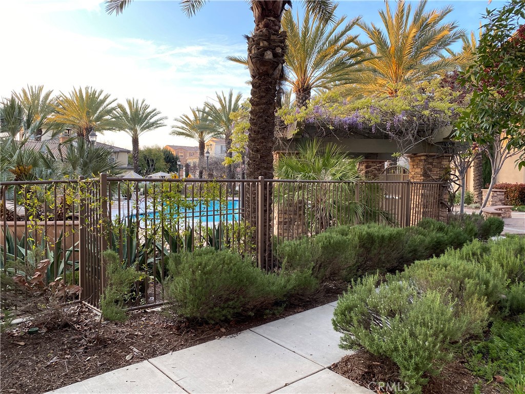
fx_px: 394
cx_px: 262
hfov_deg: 67.3
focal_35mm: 26
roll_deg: -0.4
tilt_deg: -3.6
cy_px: 197
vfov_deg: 53.1
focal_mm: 4.25
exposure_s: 1/121
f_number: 1.8
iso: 80
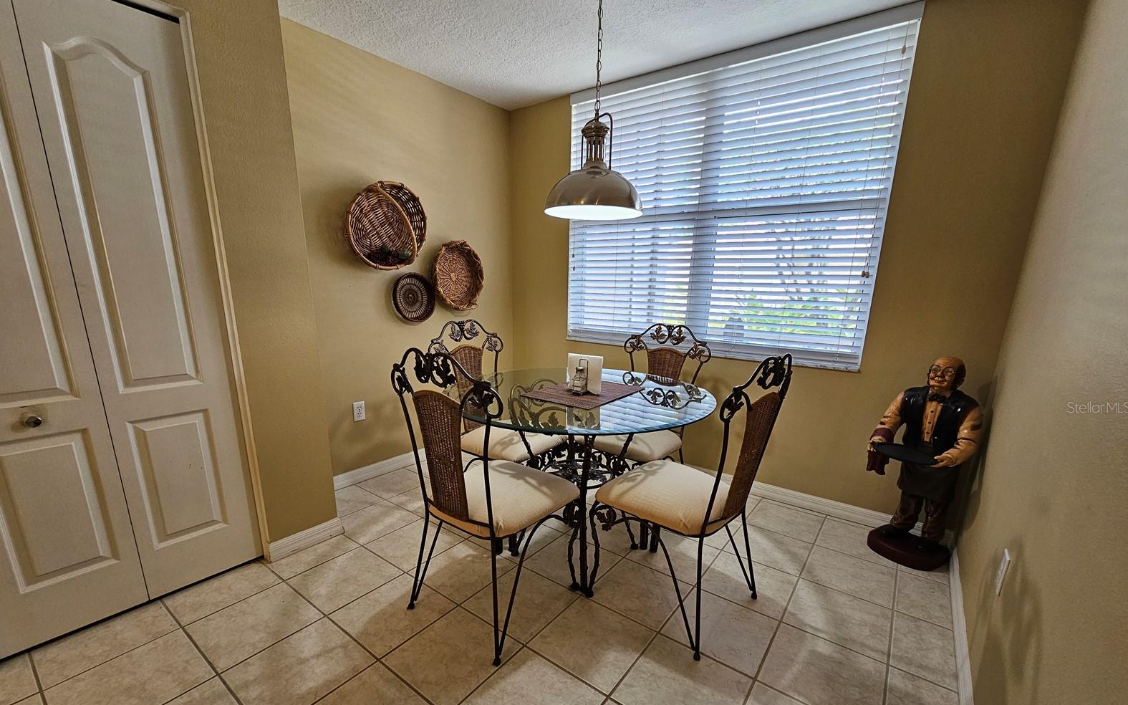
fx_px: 430
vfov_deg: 78.1
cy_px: 407
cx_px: 561
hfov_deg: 105.3
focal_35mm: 14
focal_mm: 2.2
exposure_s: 1/60
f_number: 2.2
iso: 125
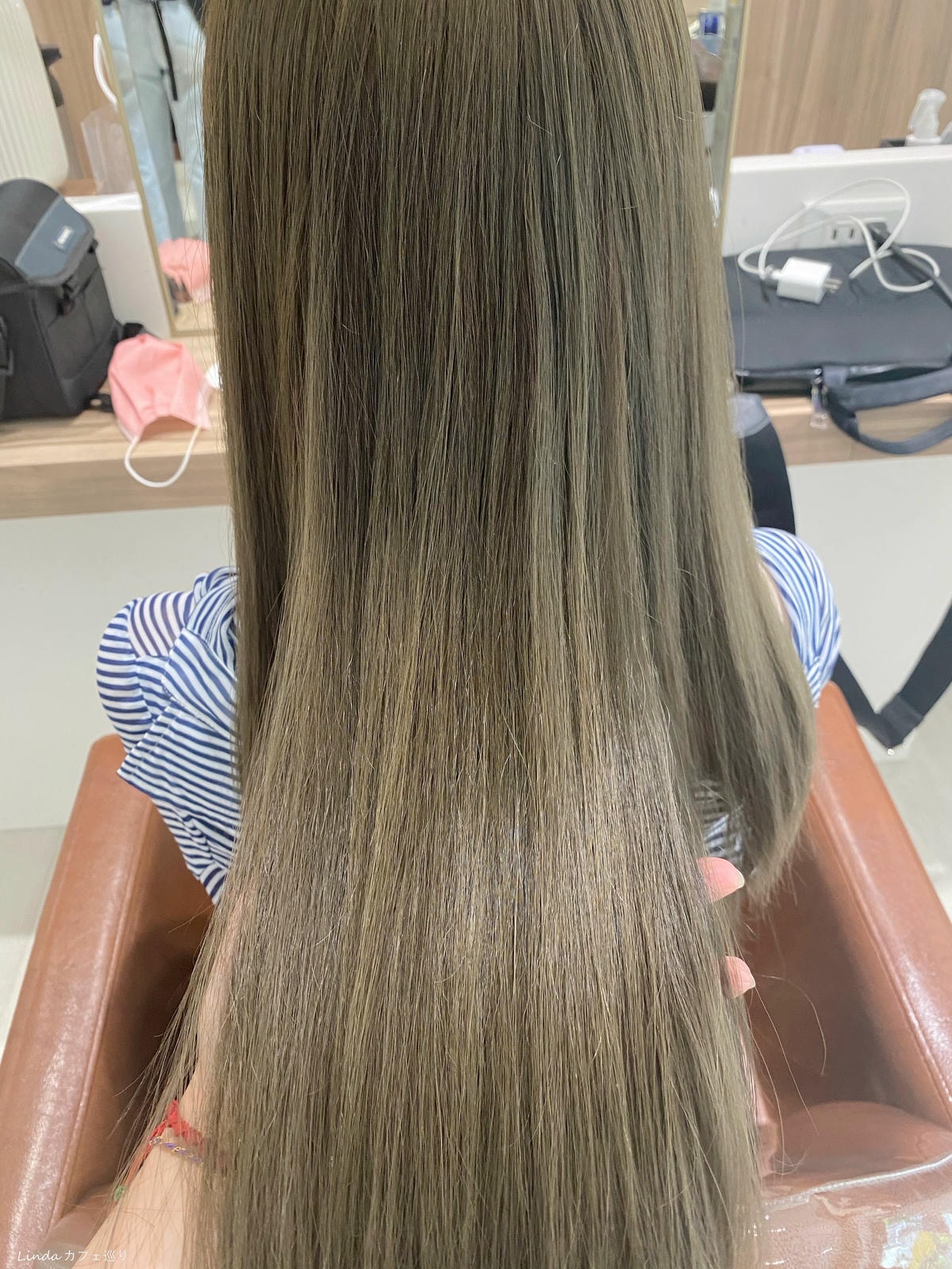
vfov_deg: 67.3
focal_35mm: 26
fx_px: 953
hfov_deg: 53.1
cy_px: 634
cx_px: 476
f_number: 1.8
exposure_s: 1/60
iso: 160
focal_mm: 4.25
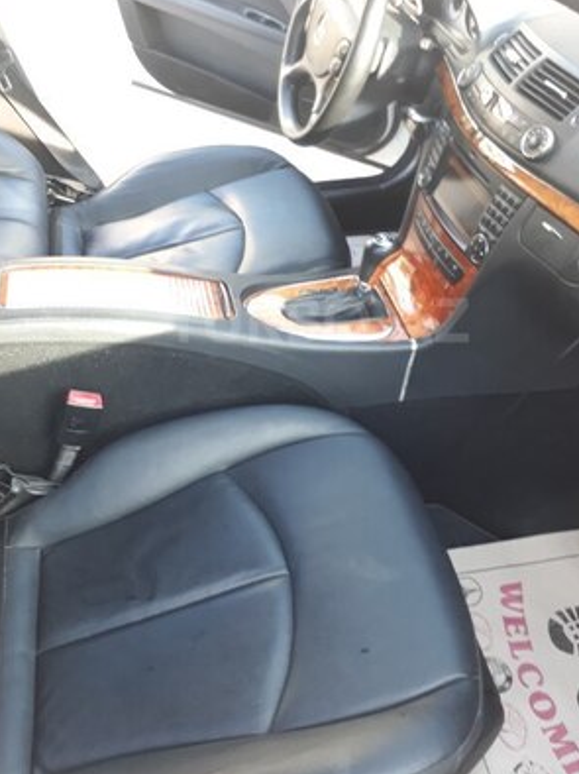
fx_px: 759
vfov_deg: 53.7
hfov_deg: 41.7
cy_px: 320
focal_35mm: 34
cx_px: 318
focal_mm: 3.6
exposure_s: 1/33
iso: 64
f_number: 1.9
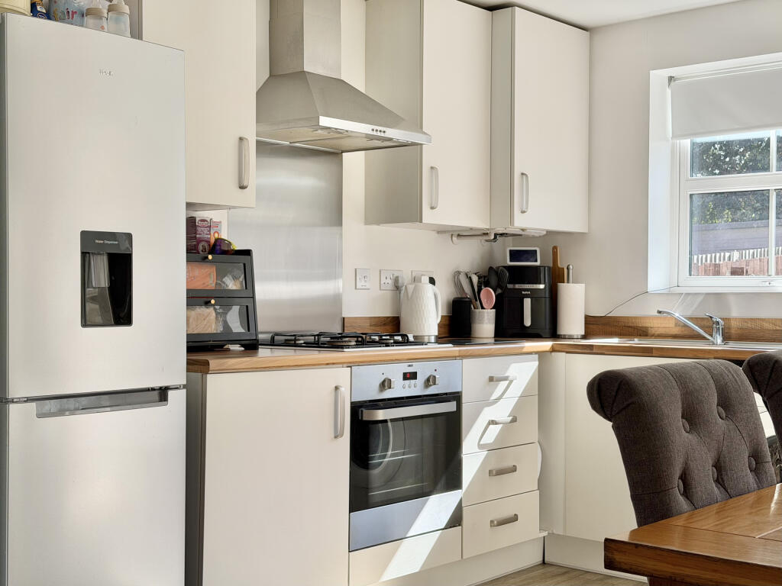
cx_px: 391
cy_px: 293
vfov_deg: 30.3
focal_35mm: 48
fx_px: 1084
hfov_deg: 39.7
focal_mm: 6.76
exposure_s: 1/506
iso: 64
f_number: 1.78
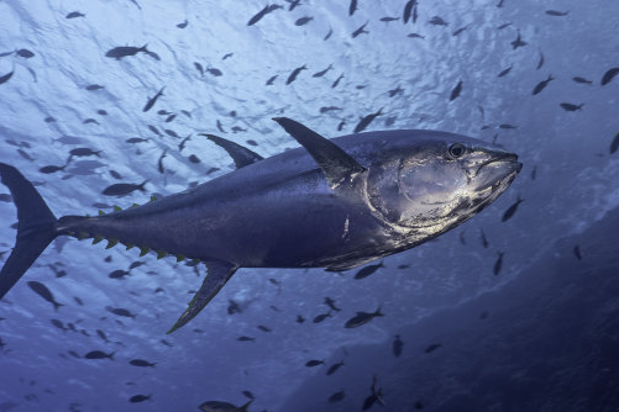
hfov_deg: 44.4
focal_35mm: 44
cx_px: 357
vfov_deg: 30.5
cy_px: 233
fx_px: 756
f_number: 7.1
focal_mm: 36
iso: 200
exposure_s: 1/80
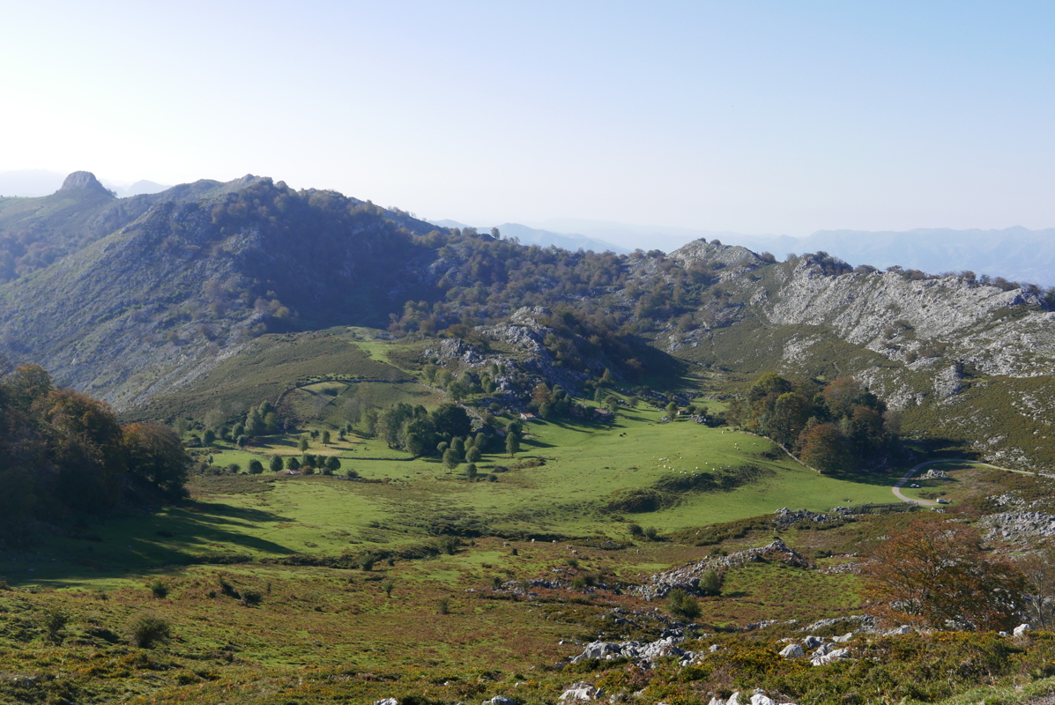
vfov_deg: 30.6
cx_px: 528
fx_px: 1290
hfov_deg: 44.5
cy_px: 352
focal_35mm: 44
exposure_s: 1/500
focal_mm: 19.9
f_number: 5.6
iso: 200
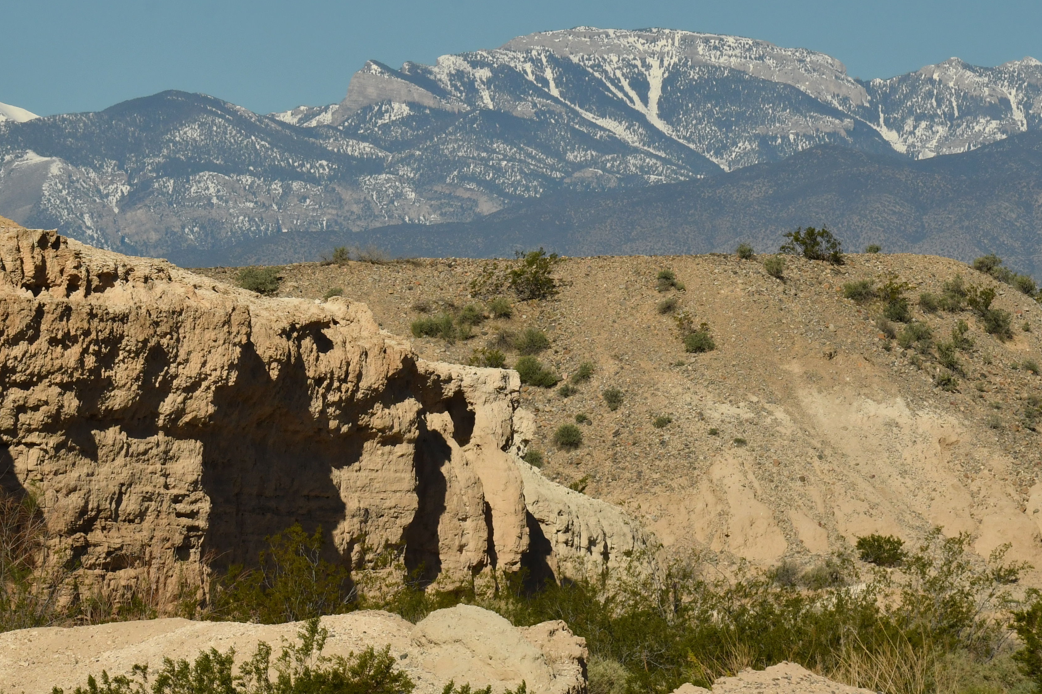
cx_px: 222
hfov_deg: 6.1
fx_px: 9720
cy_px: 427
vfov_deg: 4.1
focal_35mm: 336
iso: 400
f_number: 16
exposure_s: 1/640
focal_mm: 135
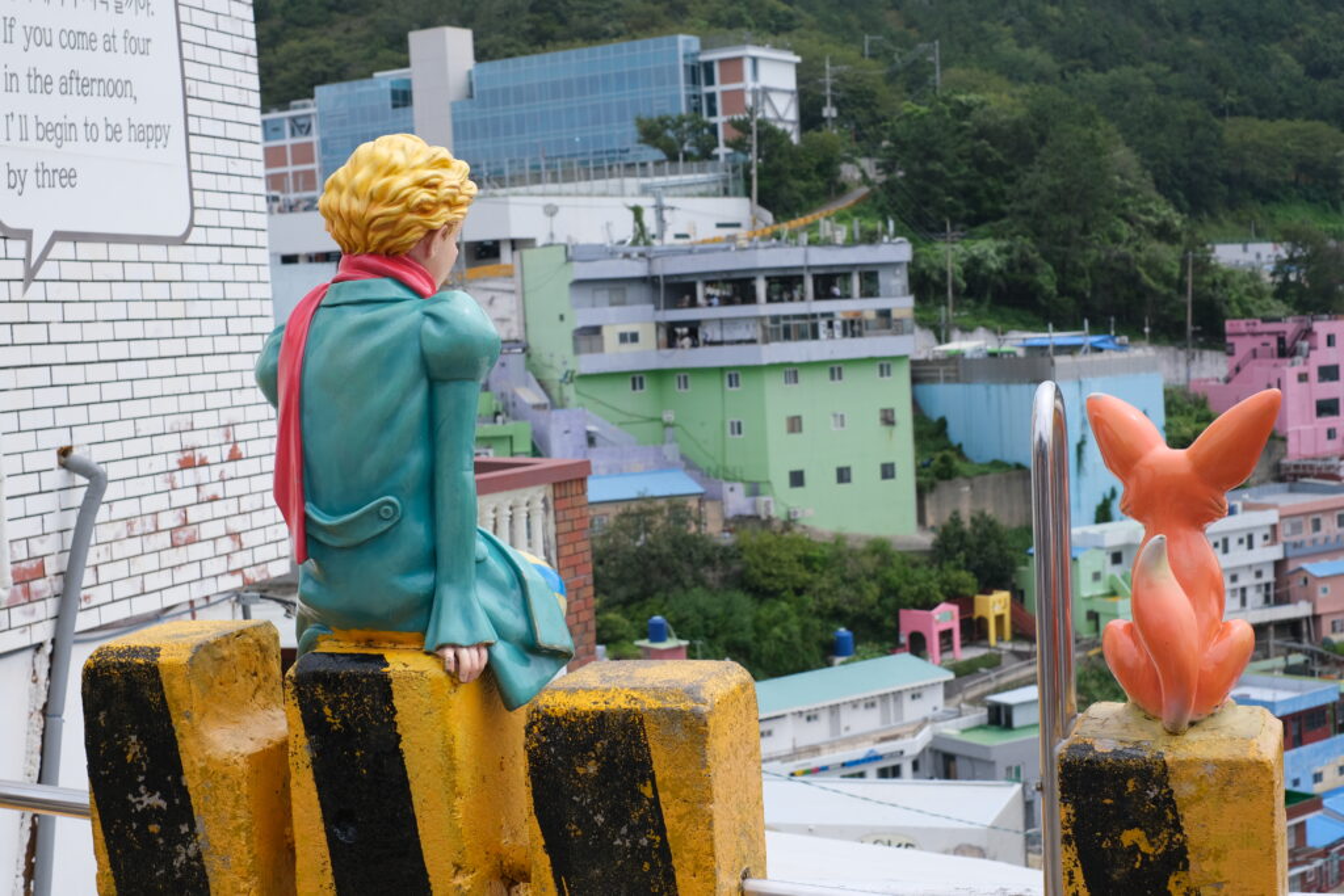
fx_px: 1979
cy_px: 448
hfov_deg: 37.5
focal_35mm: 53
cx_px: 672
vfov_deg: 25.5
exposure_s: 1/1250
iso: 320
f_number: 5.6
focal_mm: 35
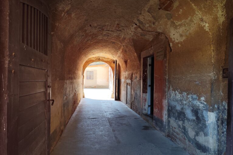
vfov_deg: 53.1
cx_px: 117
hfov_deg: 73.7
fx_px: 155
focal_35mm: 24
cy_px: 78
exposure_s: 1/138
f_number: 1.65
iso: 50
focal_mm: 6.19
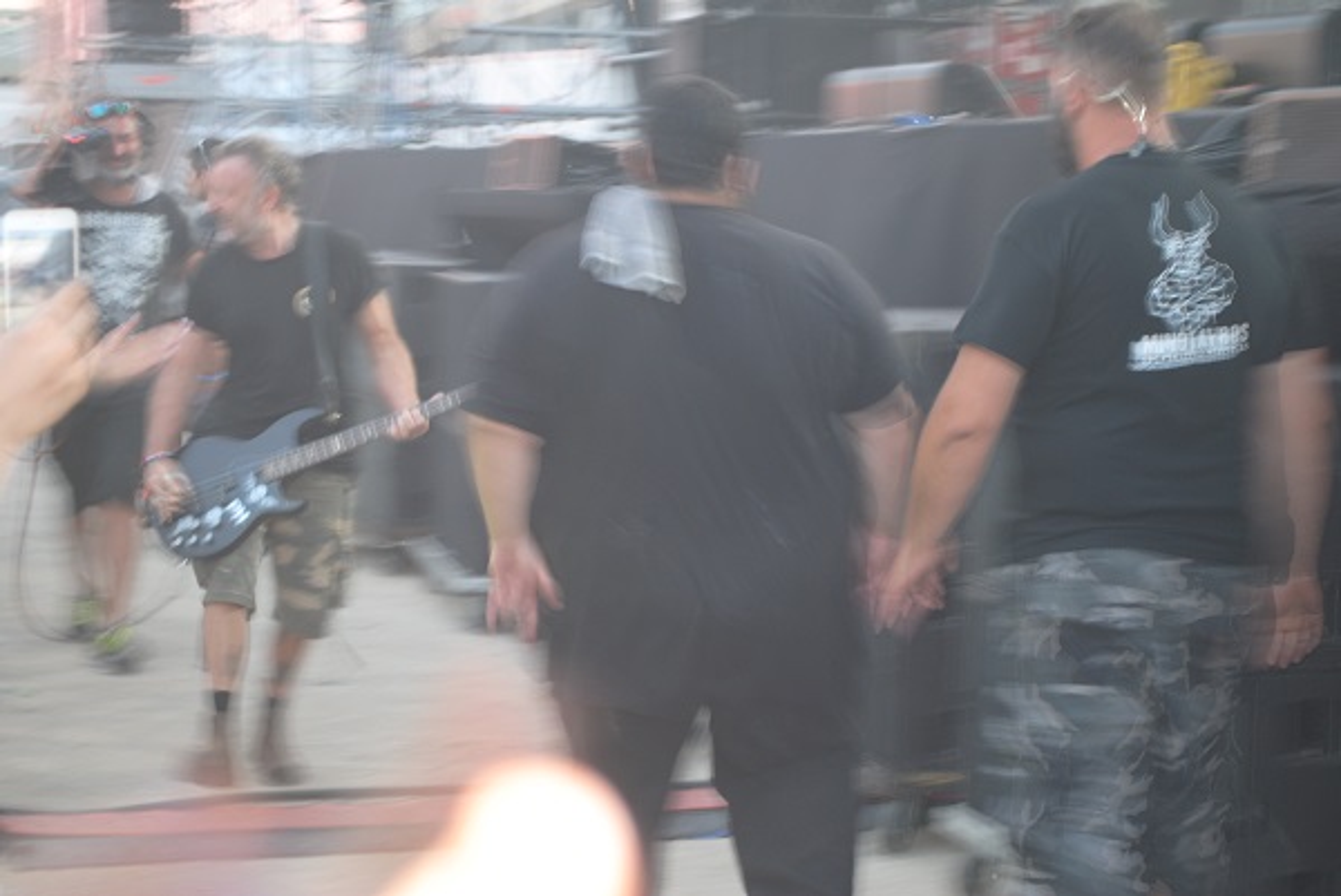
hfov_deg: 24.6
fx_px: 3075
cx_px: 670
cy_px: 448
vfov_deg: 16.6
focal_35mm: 82
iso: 200
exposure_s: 1/6
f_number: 5.6
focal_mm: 55
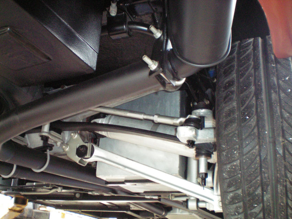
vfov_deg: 37.7
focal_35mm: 38
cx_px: 146
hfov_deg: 49.0
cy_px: 110
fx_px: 321
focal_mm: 6.3
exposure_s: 1/60
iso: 400
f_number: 3.1
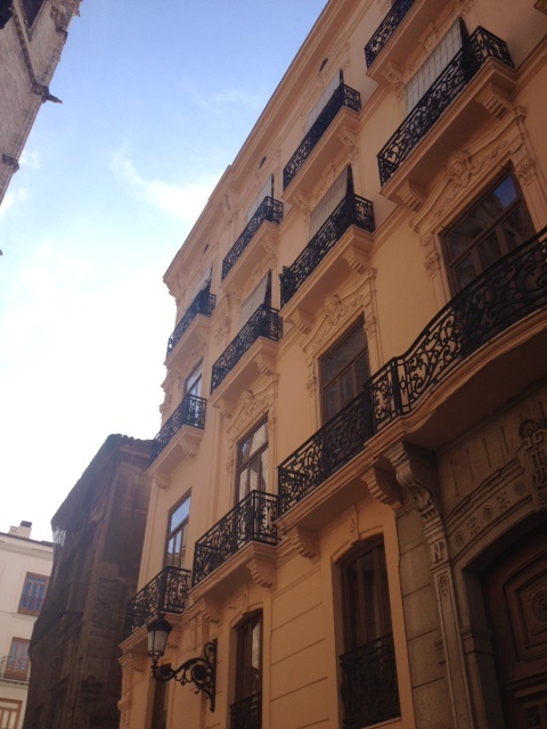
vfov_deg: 52.6
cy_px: 364
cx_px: 274
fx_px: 737
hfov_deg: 40.7
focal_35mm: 35
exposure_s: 1/1200
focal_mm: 4.28
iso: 50
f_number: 2.4
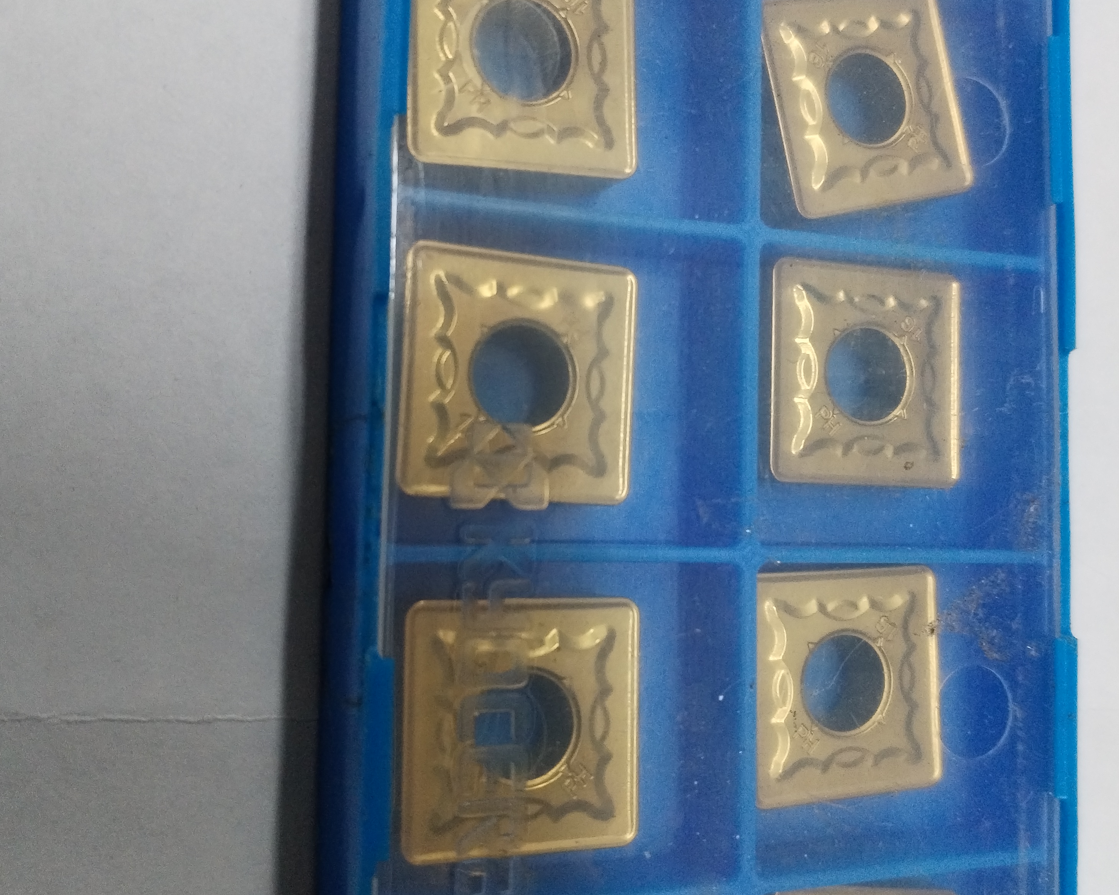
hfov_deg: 45.8
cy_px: 427
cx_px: 607
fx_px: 1325
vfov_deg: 37.3
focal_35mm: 40
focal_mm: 4.75
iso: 466
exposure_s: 1/33.3
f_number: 1.8
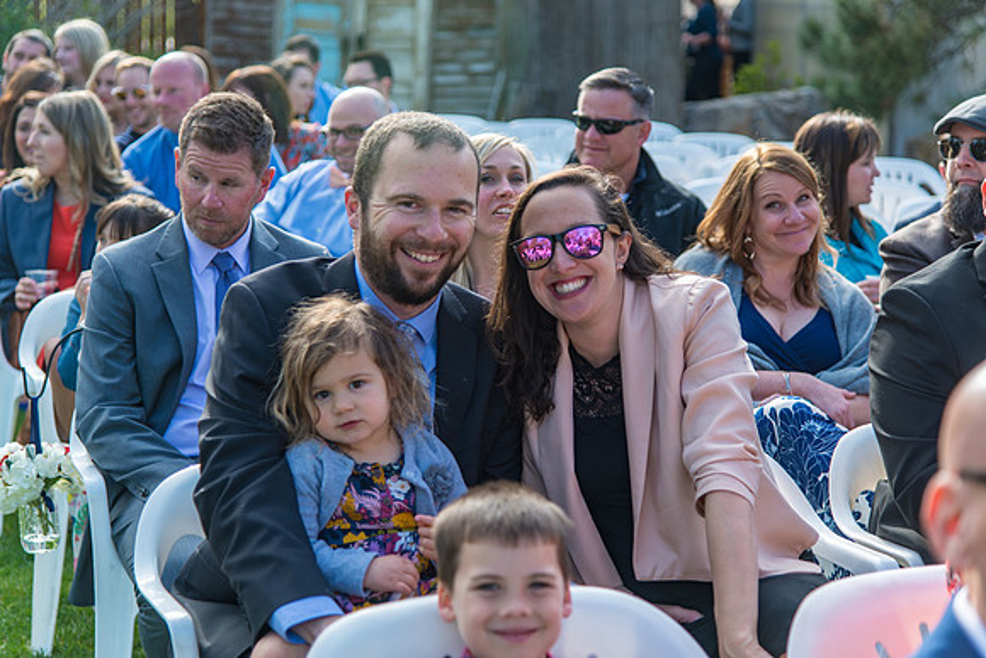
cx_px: 493
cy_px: 329
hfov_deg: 24.8
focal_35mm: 82
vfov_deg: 16.7
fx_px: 2246
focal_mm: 82
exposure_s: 1/200
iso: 64
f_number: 4
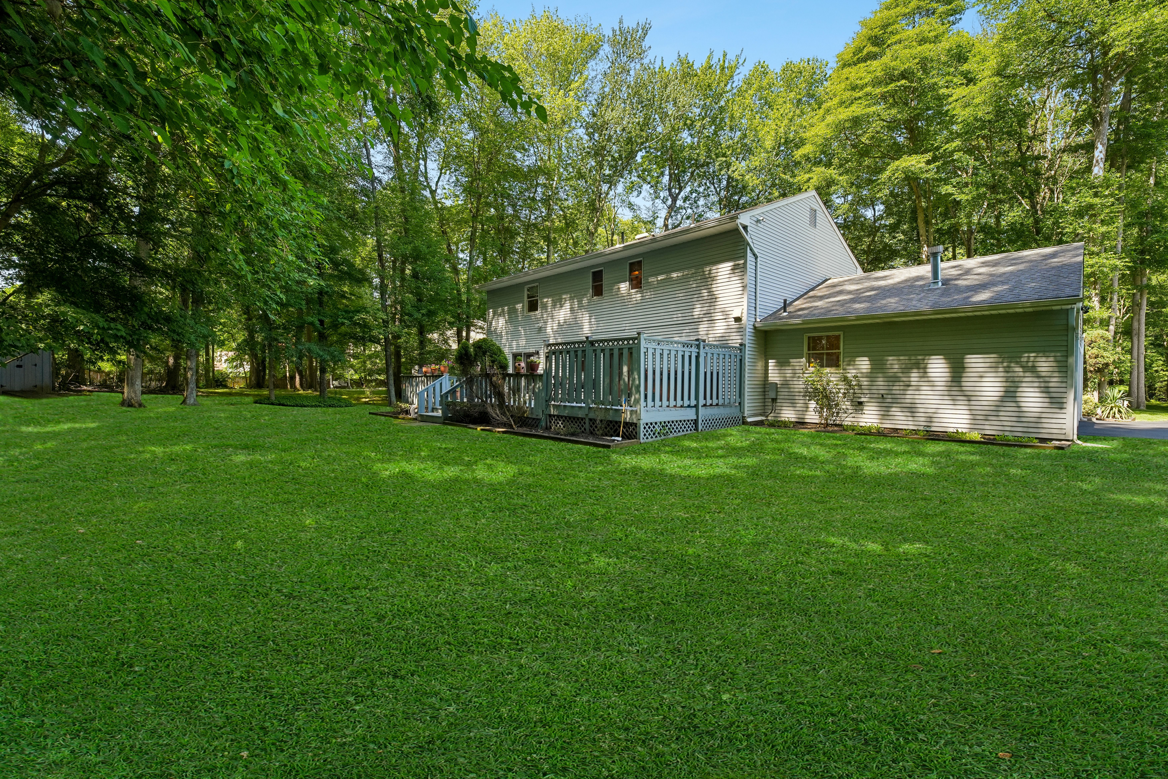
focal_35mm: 14
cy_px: 390
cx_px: 584
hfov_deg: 104.3
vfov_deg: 81.2
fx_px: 454
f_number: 7.1
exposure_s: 1/60
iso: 200
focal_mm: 14
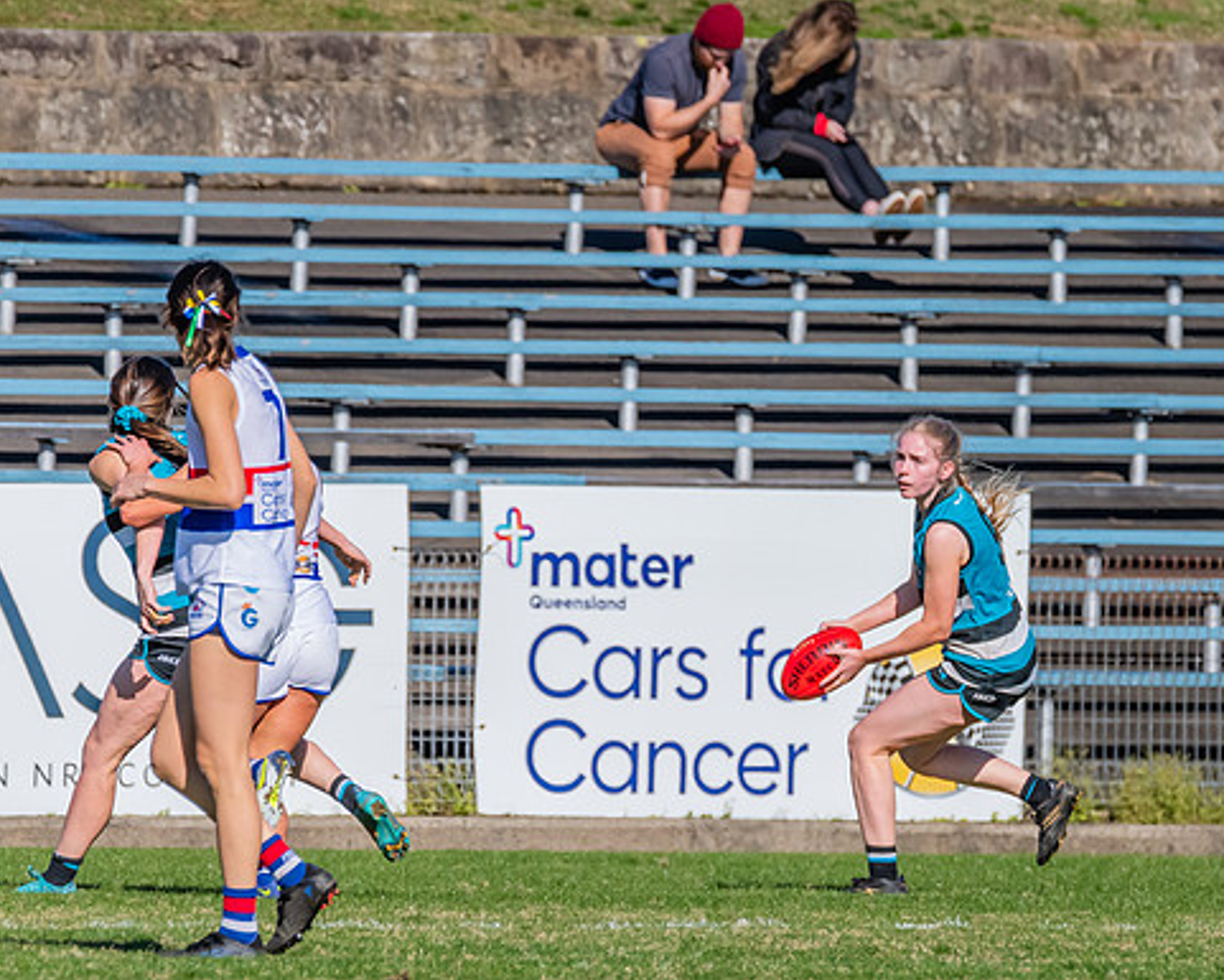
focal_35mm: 996
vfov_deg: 1.6
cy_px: 607
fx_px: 36088
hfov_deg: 1.9
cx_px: 931
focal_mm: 500
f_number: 13
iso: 800
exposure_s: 1/1600
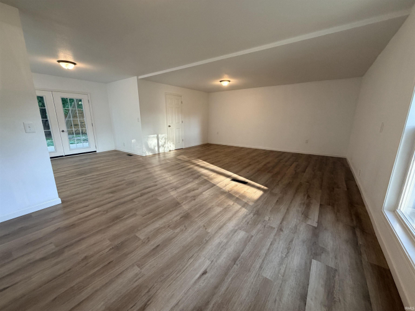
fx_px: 168
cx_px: 208
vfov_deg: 85.7
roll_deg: +0.5
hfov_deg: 102.1
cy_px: 156
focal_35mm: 14
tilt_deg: -13.0
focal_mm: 2.22
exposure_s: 1/120
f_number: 2.2
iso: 320
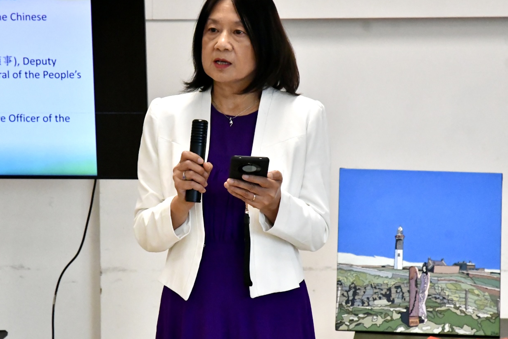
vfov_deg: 8.7
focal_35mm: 158
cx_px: 179
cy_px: 162
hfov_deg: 13.0
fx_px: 2229
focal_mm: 80
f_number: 7.1
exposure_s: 1/500
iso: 6400
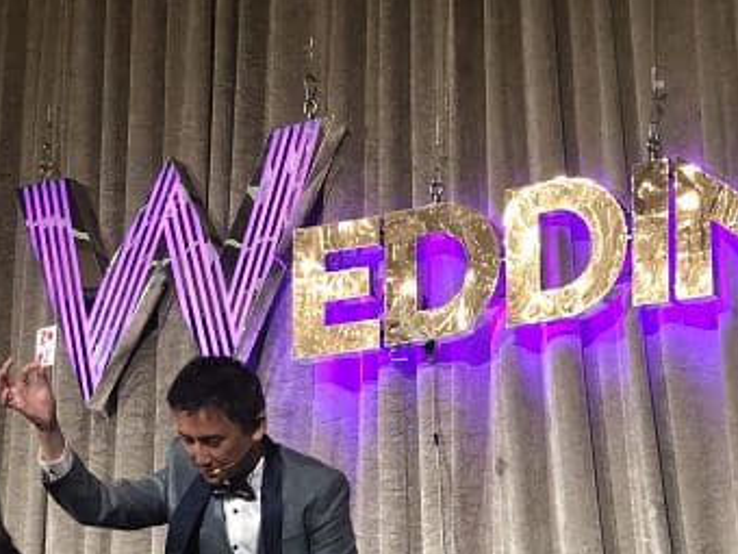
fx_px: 2089
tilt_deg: +13.1
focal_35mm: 98
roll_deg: -0.9
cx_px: 339
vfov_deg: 14.9
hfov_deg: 20.0
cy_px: 504
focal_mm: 6
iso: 160
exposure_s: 1/60
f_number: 2.4
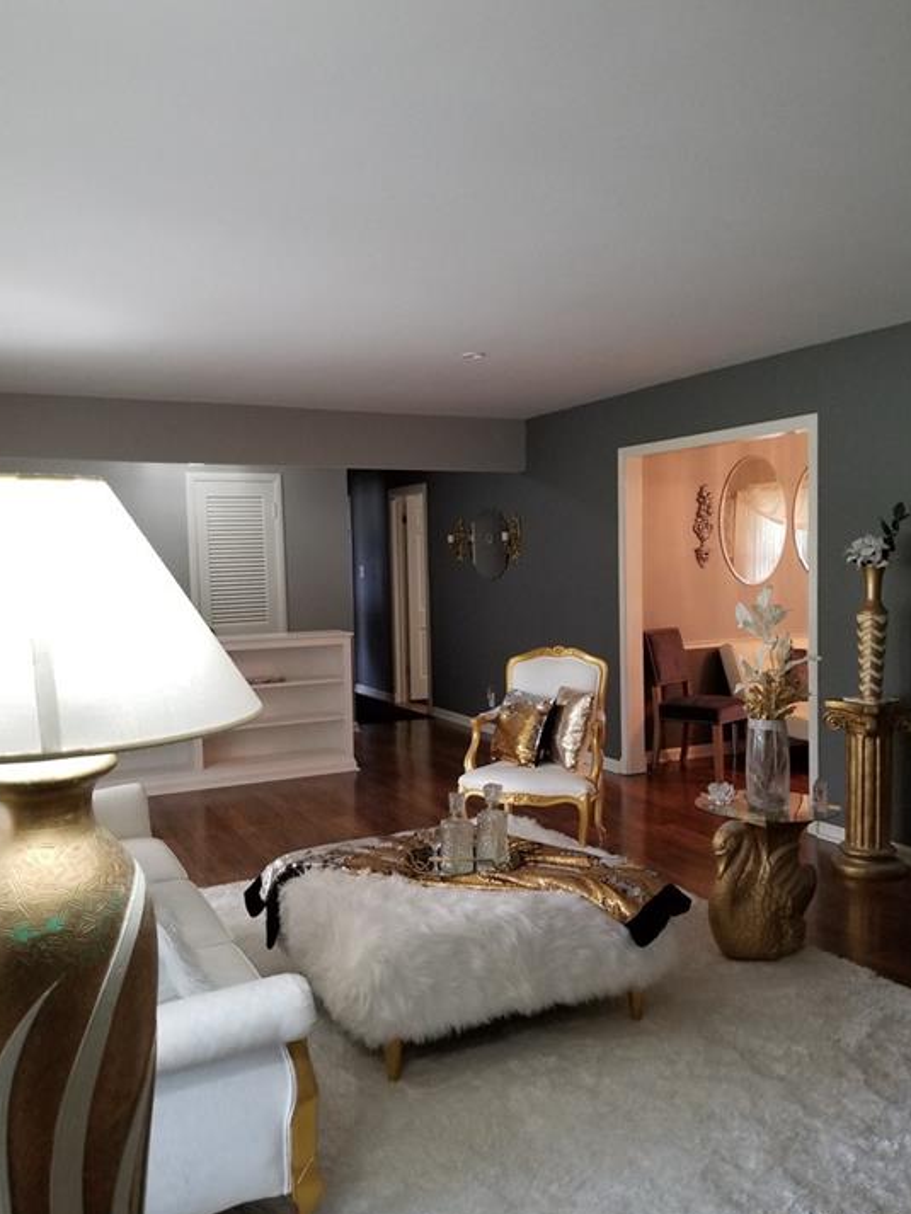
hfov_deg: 49.8
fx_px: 982
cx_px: 463
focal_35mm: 28
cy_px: 611
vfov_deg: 63.4
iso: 200
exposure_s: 1/60
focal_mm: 4.3
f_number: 1.7
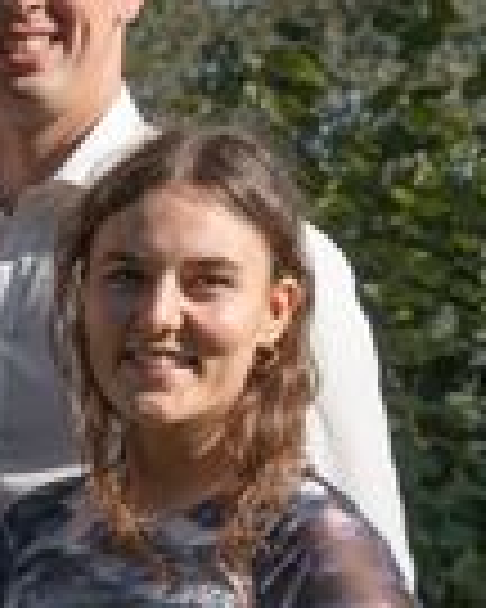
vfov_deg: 7.2
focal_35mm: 267
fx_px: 4798
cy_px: 851
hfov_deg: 5.5
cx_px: -882
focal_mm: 37.4
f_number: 5
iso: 200
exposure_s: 1/1250
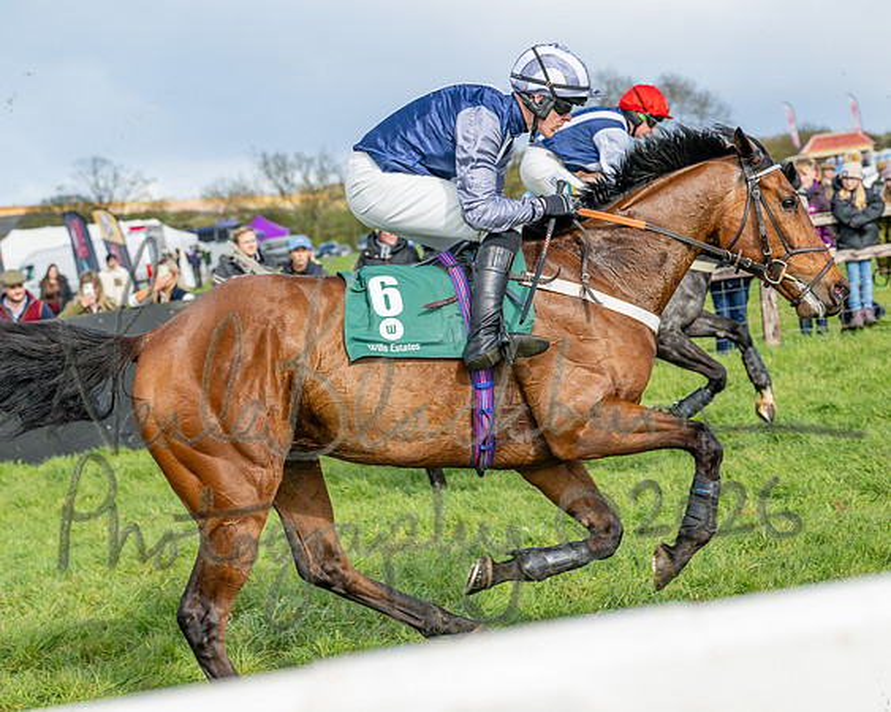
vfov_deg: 19.4
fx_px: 2078
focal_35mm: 79
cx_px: 449
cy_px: 356
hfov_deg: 24.2
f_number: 4.5
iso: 400
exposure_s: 1/1600
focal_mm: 70
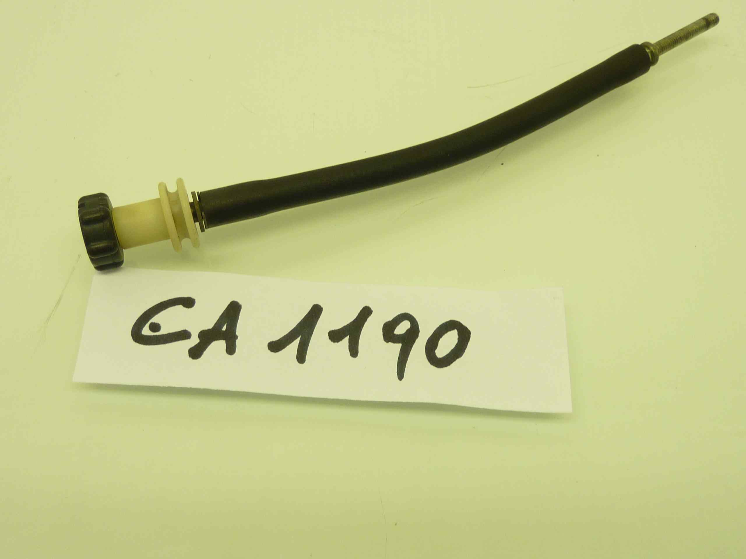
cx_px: 373
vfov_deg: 37.7
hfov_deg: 49.0
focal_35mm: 38
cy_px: 280
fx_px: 819
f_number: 3.3
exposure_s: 1/40
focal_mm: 4.4
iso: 80
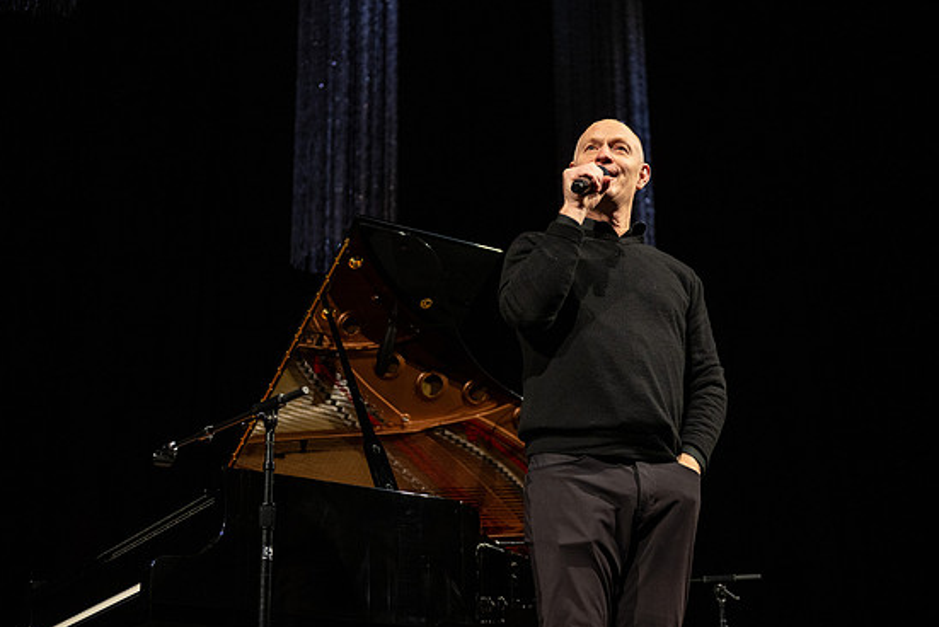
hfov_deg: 32.9
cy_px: 326
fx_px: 1592
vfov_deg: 22.3
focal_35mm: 61
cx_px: 455
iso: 1250
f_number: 2.8
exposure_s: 1/400
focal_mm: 58
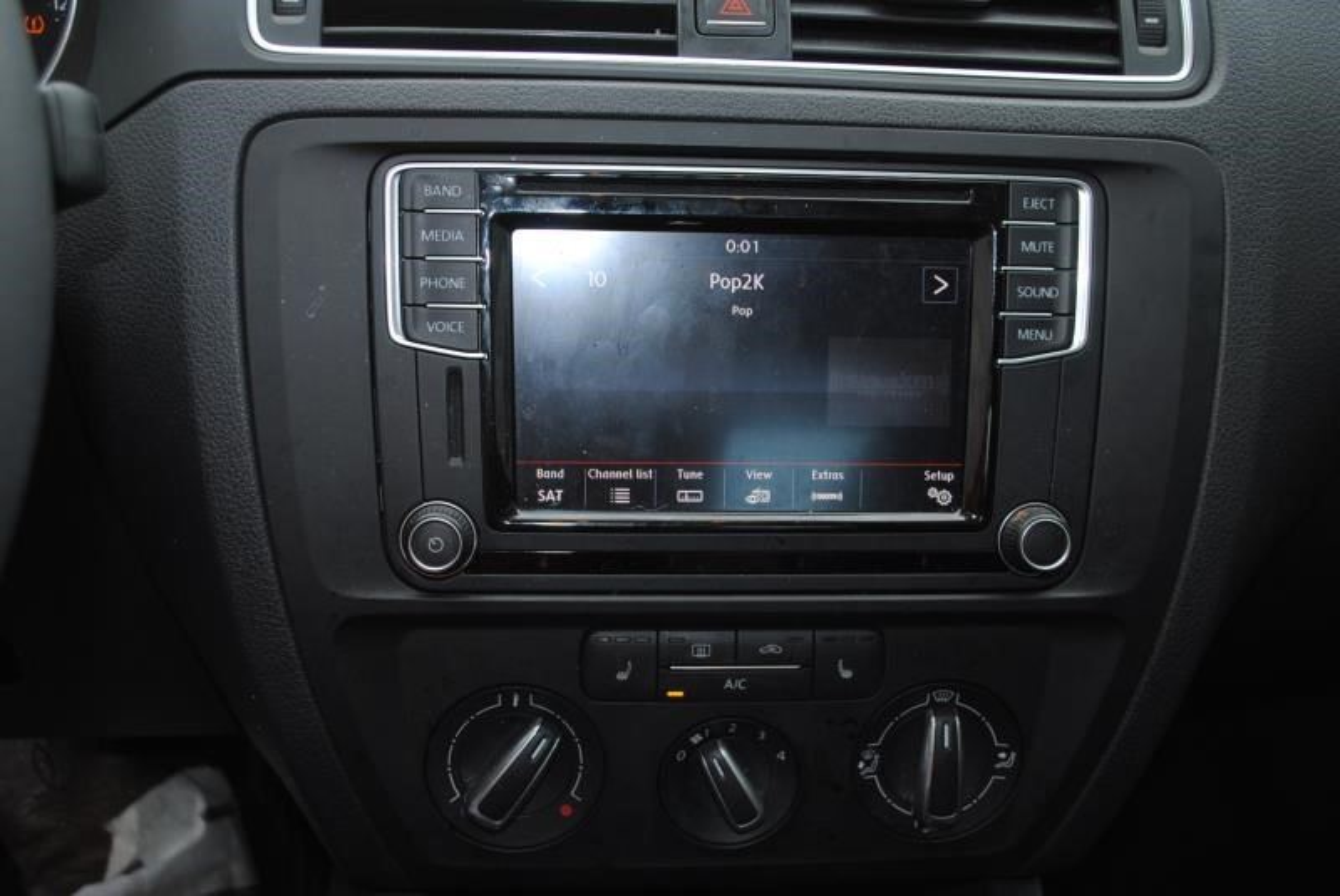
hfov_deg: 53.1
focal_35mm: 36
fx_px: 1341
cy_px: 448
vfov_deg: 36.9
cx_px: 670
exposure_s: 1/60
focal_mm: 24
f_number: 4
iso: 200
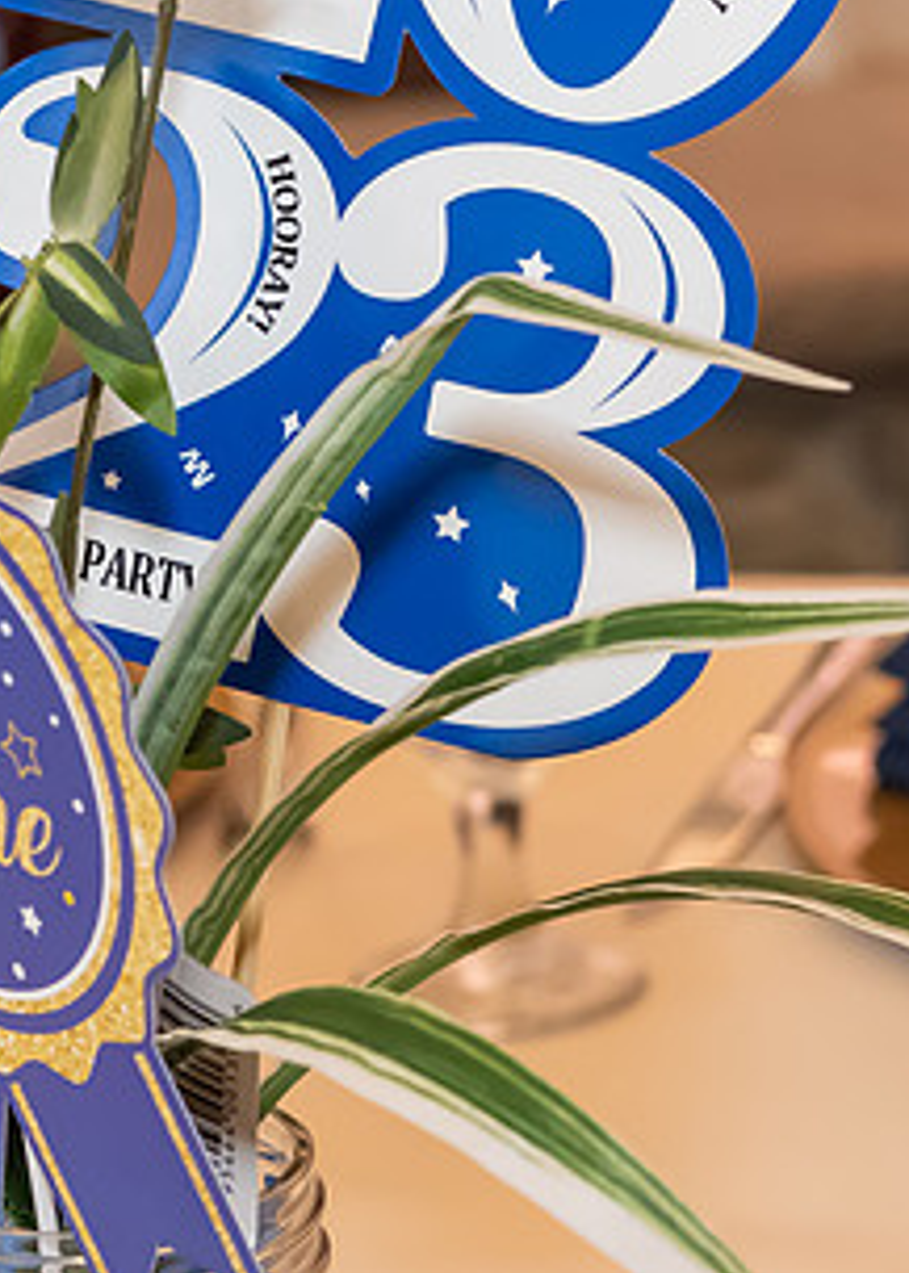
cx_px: 540
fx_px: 6436
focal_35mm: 178
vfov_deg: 11.3
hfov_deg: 8.1
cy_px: 335
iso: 4500
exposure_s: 1/250
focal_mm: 55
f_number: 5
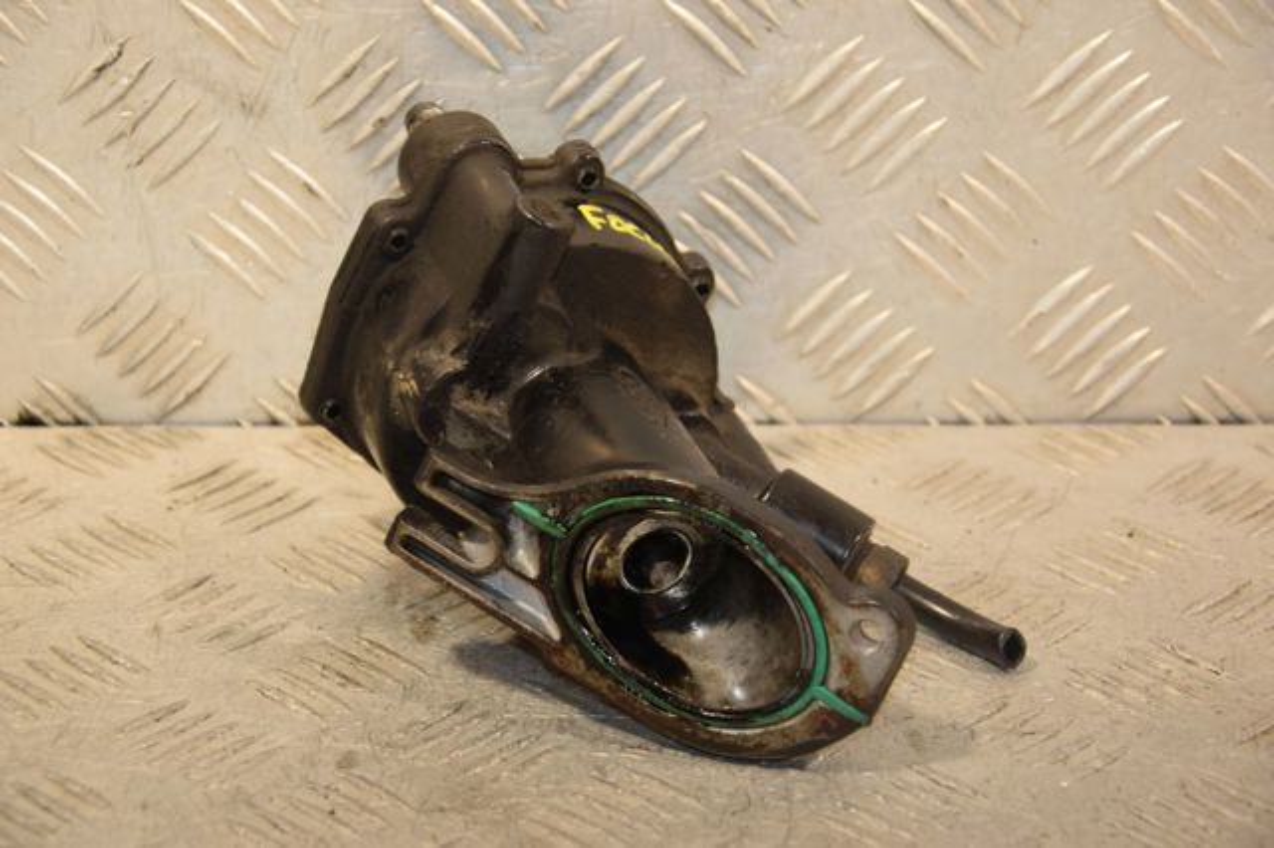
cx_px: 637
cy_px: 424
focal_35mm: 112
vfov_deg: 12.2
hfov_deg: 18.2
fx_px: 3979
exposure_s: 1/160
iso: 800
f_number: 5.3
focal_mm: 75
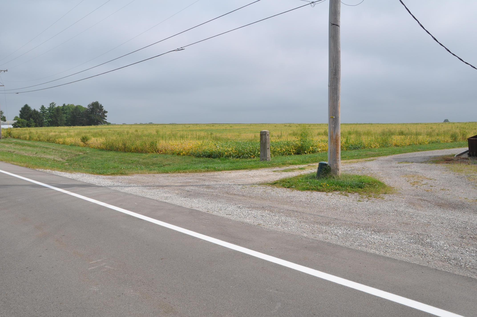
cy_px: 158
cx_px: 238
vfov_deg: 41.6
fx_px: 417
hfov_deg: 59.6
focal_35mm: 32
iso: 200
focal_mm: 21
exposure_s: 1/400
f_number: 10
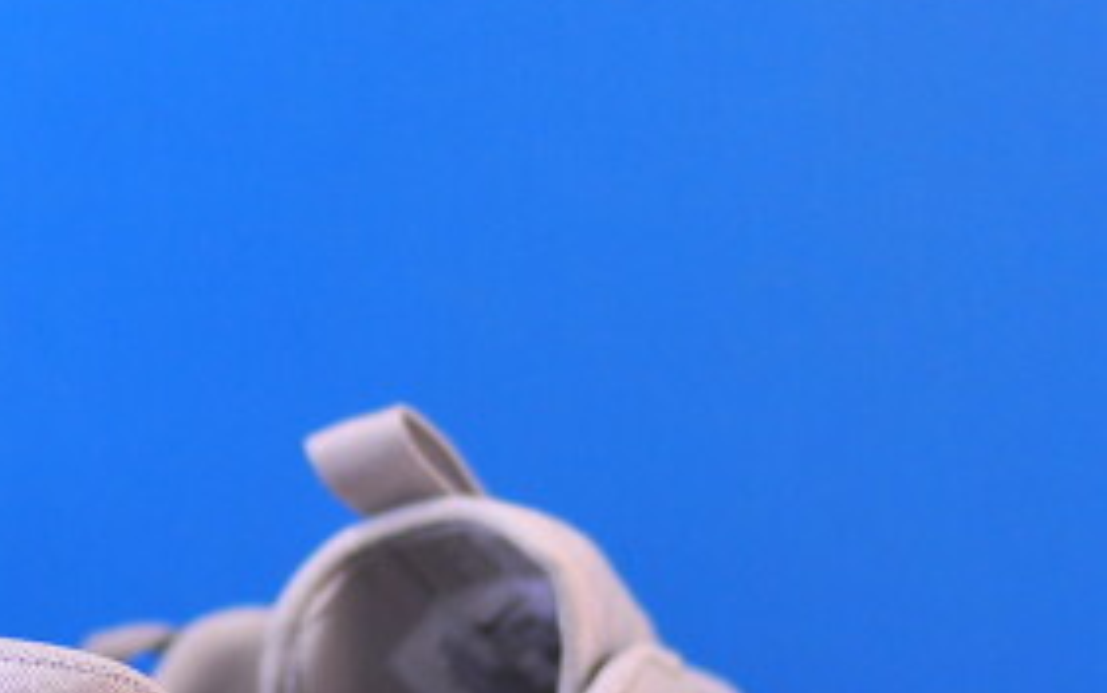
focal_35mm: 217
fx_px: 6551
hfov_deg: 9.6
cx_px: 106
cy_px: 671
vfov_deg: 6.0
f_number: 2
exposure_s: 1/320
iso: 250
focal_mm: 50
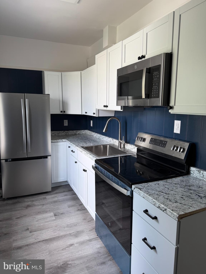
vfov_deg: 71.6
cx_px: 103
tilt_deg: -10.3
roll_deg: -1.1
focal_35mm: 24
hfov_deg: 56.8
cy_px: 137
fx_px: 190
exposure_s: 1/121
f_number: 1.78
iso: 125
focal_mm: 6.76
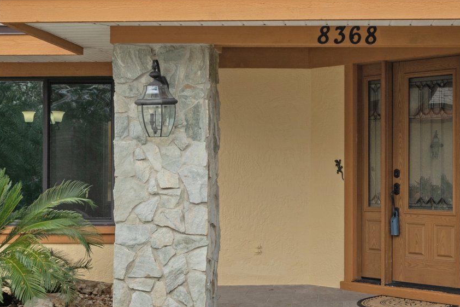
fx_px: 933
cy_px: 175
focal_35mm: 73
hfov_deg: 27.3
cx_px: 352
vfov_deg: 18.7
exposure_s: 1/125
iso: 100
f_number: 8
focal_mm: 30
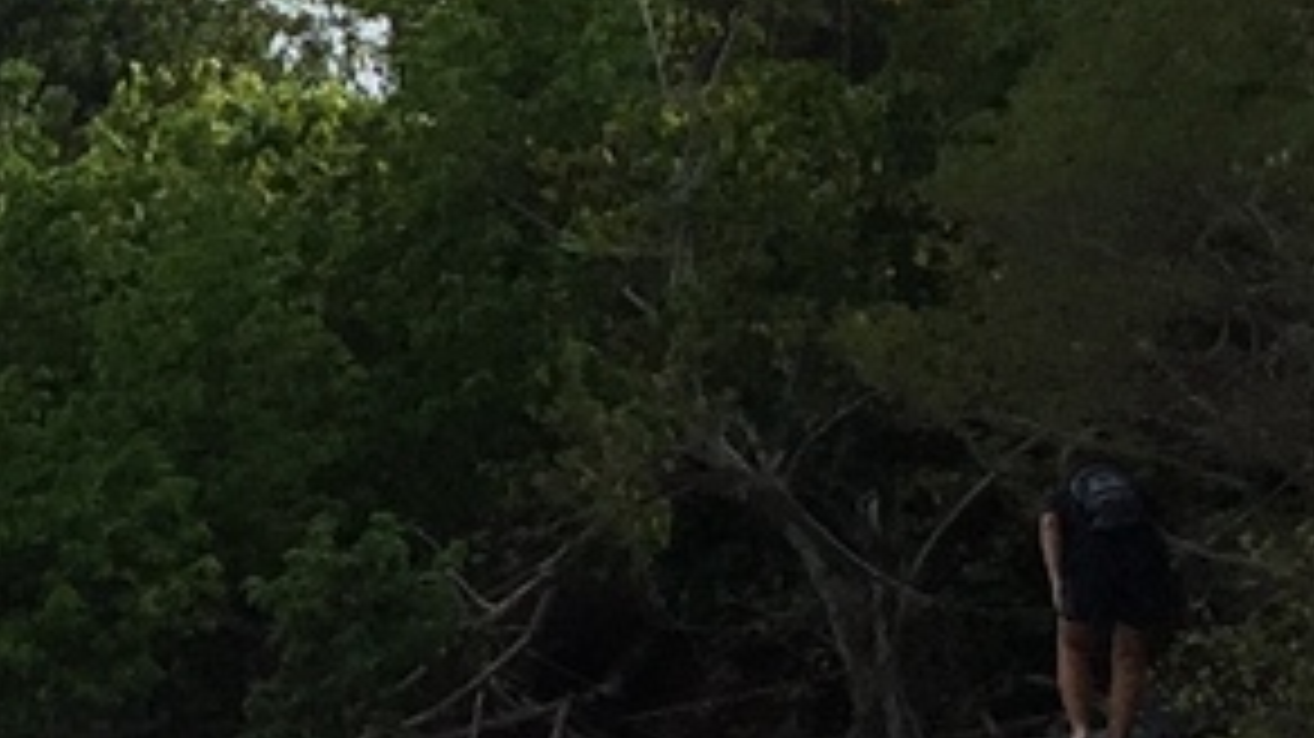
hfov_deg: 11.5
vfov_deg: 6.6
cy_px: 1858
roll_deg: -0.5
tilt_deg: -9.9
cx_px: -1044
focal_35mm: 173
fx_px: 6025
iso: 32
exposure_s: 1/2825
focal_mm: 4.15
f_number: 2.2
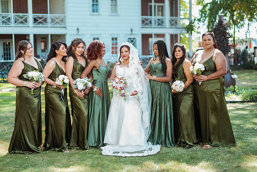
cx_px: 128
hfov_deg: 34.5
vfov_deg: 23.4
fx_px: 414
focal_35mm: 58
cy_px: 86
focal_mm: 58
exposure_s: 1/200
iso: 50
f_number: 2
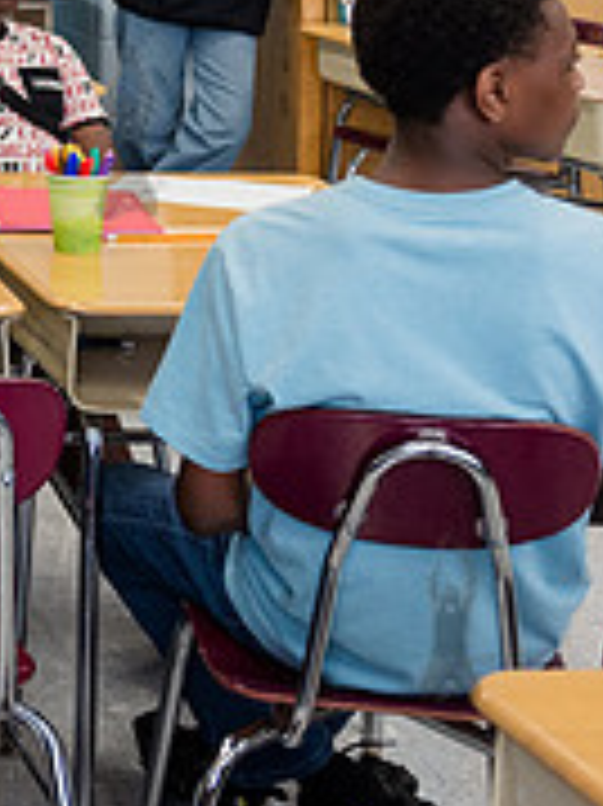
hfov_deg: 12.6
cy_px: -113
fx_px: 2349
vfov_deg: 18.6
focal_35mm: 101
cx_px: -665
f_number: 3.5
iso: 1000
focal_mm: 29
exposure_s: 1/160
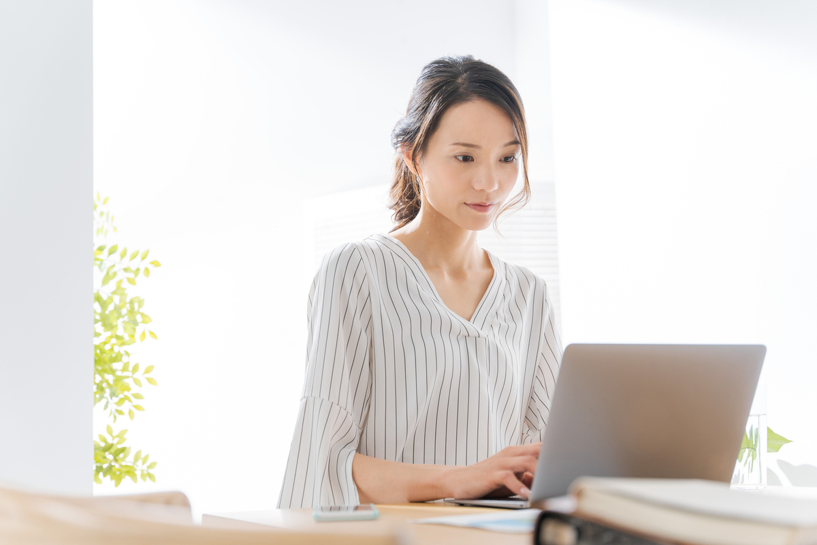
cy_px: 272
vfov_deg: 25.7
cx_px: 408
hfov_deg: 37.7
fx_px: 1196
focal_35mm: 53
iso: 200
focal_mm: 52.7
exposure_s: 1/100
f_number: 3.2
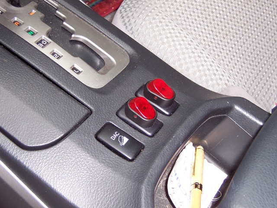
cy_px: 104
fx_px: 480
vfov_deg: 24.4
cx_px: 138
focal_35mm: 60
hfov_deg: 32.2
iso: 140
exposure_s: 1/90
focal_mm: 10
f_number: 4
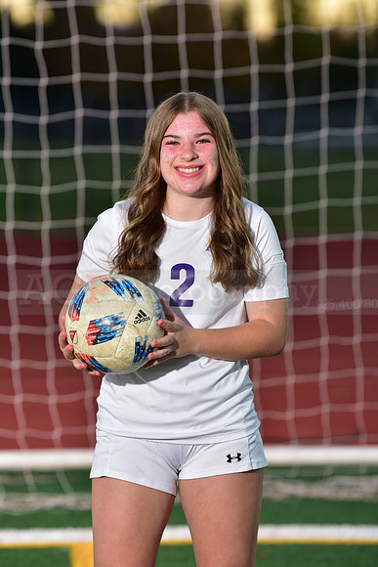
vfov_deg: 10.3
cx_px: 189
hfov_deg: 6.9
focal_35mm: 200
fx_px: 3148
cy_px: 284
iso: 250
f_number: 4.5
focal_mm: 200
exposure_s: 1/200
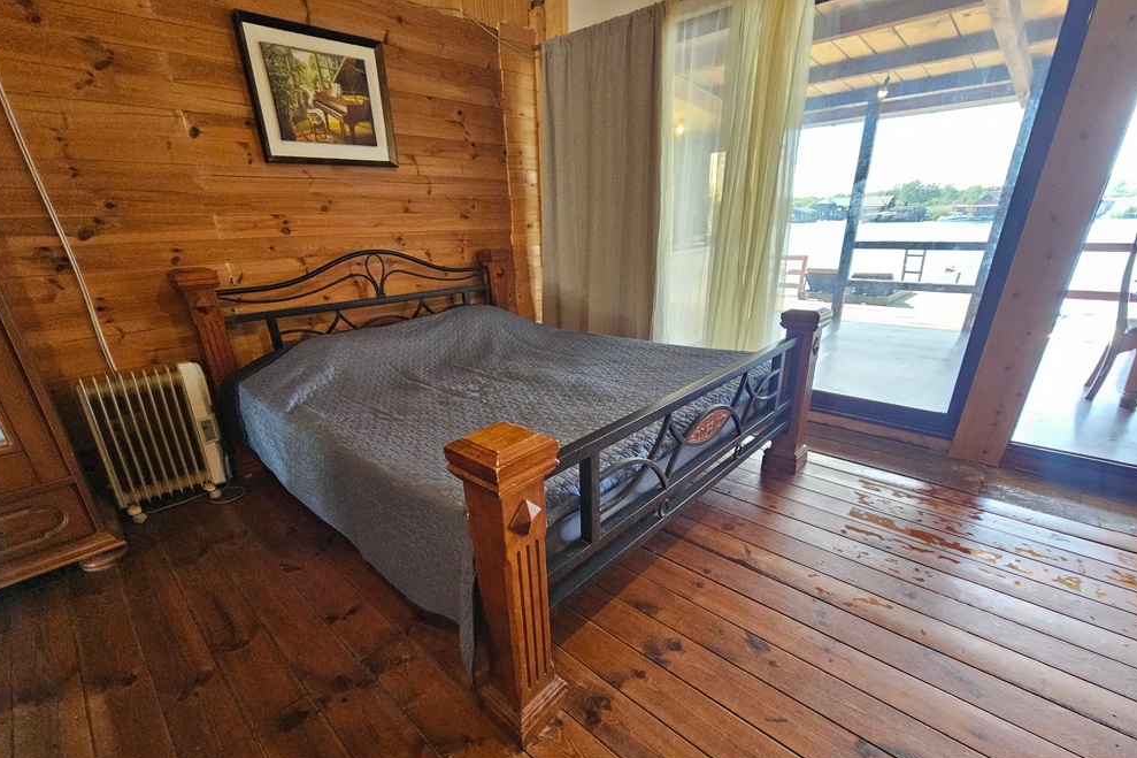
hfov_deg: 104.2
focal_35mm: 14
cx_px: 555
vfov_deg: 80.9
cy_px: 422
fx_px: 442
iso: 320
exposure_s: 1/50
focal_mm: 2.2
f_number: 2.2
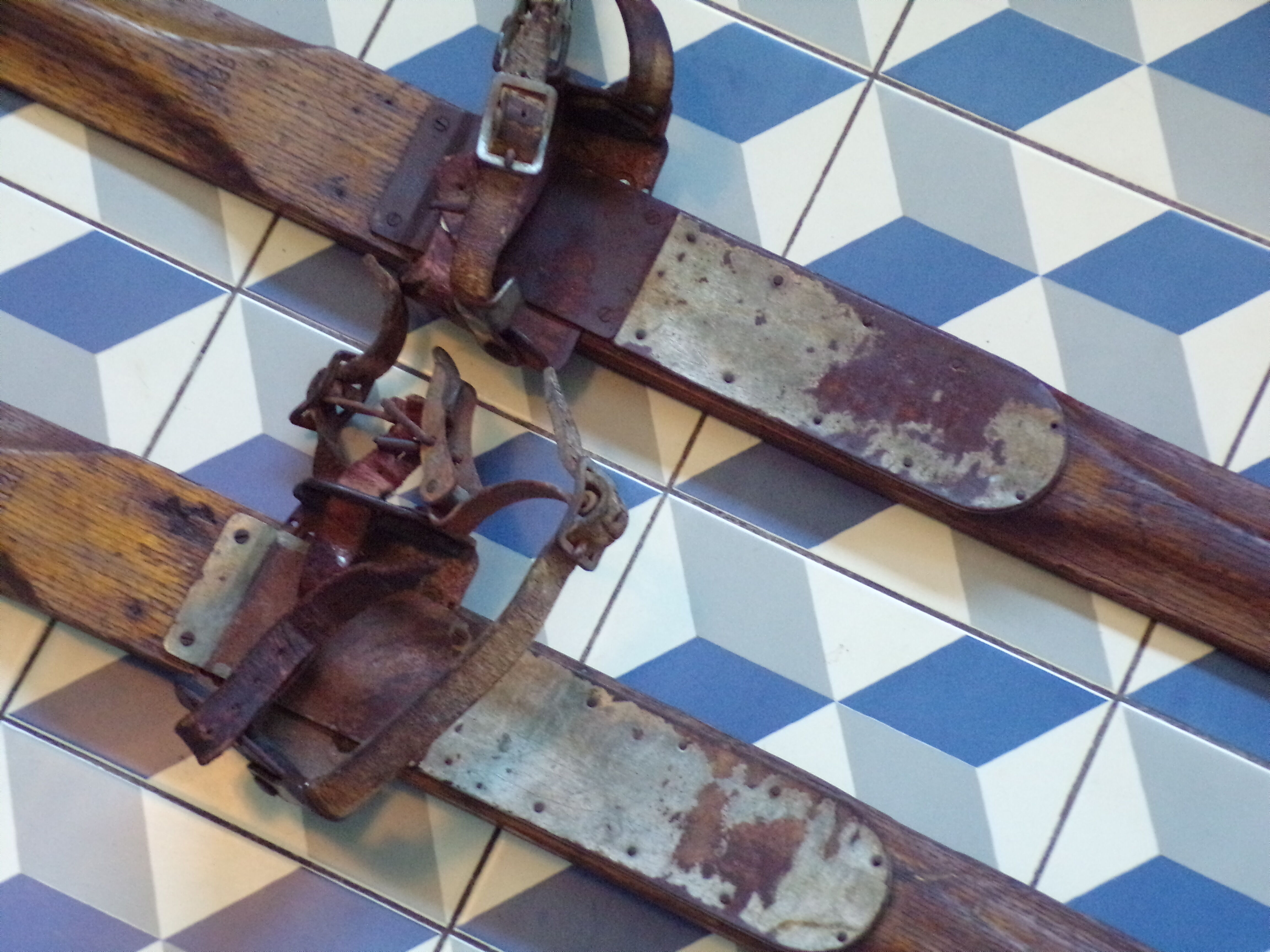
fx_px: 2715
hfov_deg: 26.3
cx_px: 635
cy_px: 476
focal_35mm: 74
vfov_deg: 19.9
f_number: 3.9
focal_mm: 13.3
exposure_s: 1/25
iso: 800
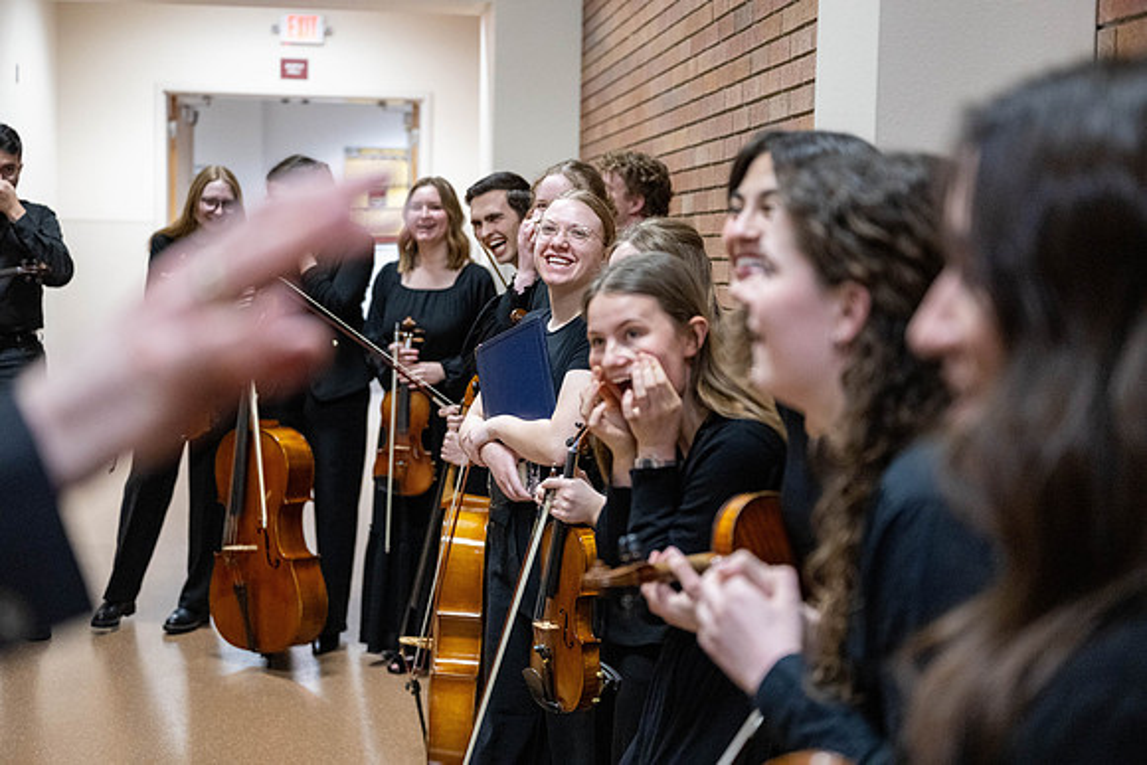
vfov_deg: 24.6
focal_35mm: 55
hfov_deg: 36.2
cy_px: 382
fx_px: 1753
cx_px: 574
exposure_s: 1/250
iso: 6400
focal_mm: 55
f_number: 2.8
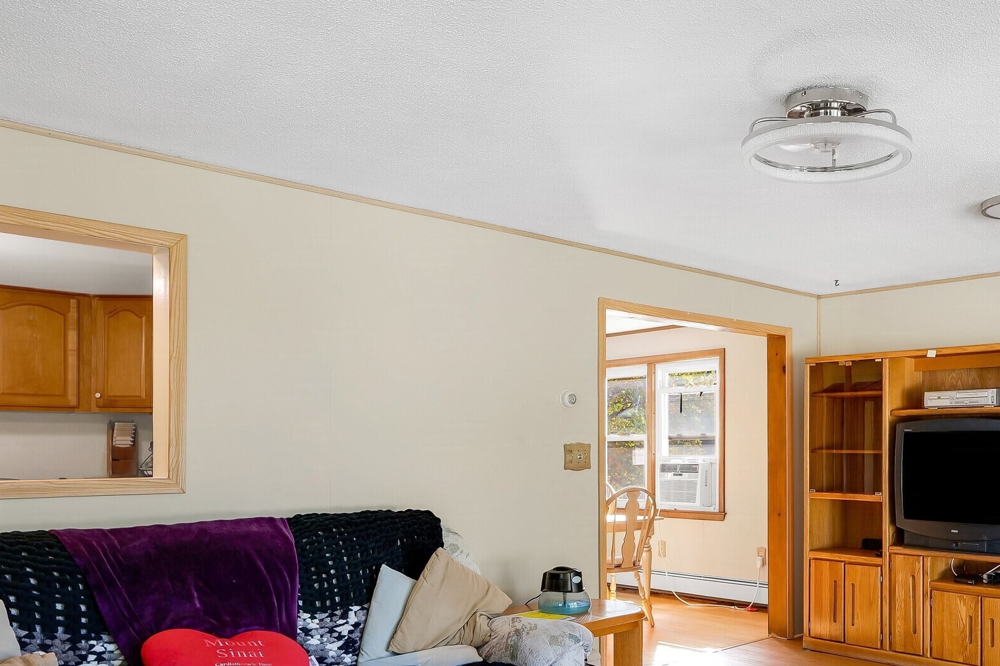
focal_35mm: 31
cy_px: 423
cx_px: 709
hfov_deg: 58.2
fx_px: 861
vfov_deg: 41.9
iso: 400
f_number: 8
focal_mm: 16
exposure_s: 1/125
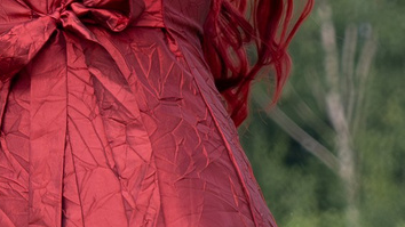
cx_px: -34
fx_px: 6099
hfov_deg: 3.8
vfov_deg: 2.1
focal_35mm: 568
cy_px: -231
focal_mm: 50
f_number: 4
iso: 320
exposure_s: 1/800
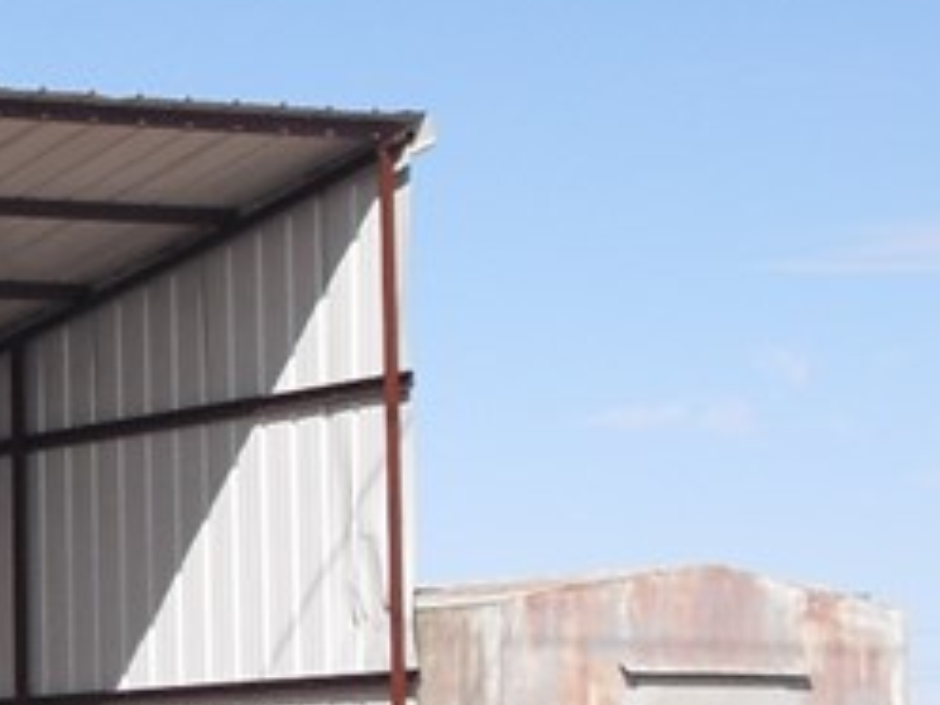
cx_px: -686
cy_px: 610
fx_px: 4942
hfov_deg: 10.3
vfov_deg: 8.1
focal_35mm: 182
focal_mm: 7.7
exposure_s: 1/125
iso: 64
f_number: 8.5
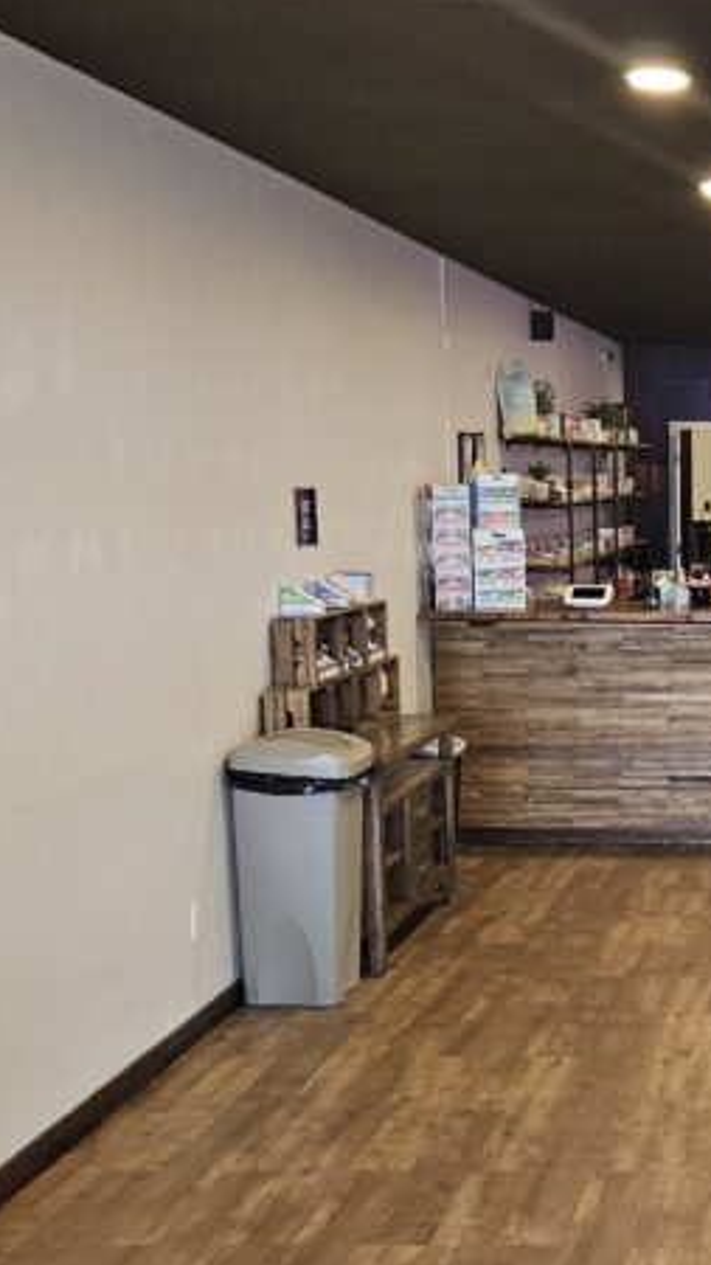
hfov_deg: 19.6
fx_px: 1911
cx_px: 888
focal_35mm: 57
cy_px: 776
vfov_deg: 36.4
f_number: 1.8
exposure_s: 1/120
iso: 320
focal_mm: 5.4
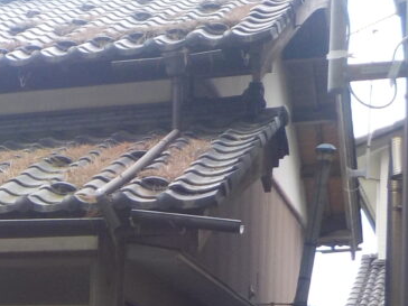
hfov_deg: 17.7
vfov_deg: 14.5
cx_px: -207
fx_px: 1167
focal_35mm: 99
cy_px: 347
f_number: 3.3
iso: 125
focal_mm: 4.1
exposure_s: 1/250
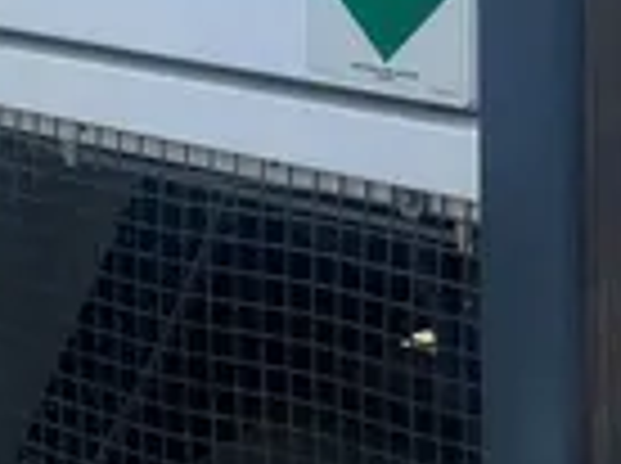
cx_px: 756
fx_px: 1862
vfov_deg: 13.4
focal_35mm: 104
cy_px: -214
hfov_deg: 17.9
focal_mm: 4.2
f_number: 1.6
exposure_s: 1/596
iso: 32
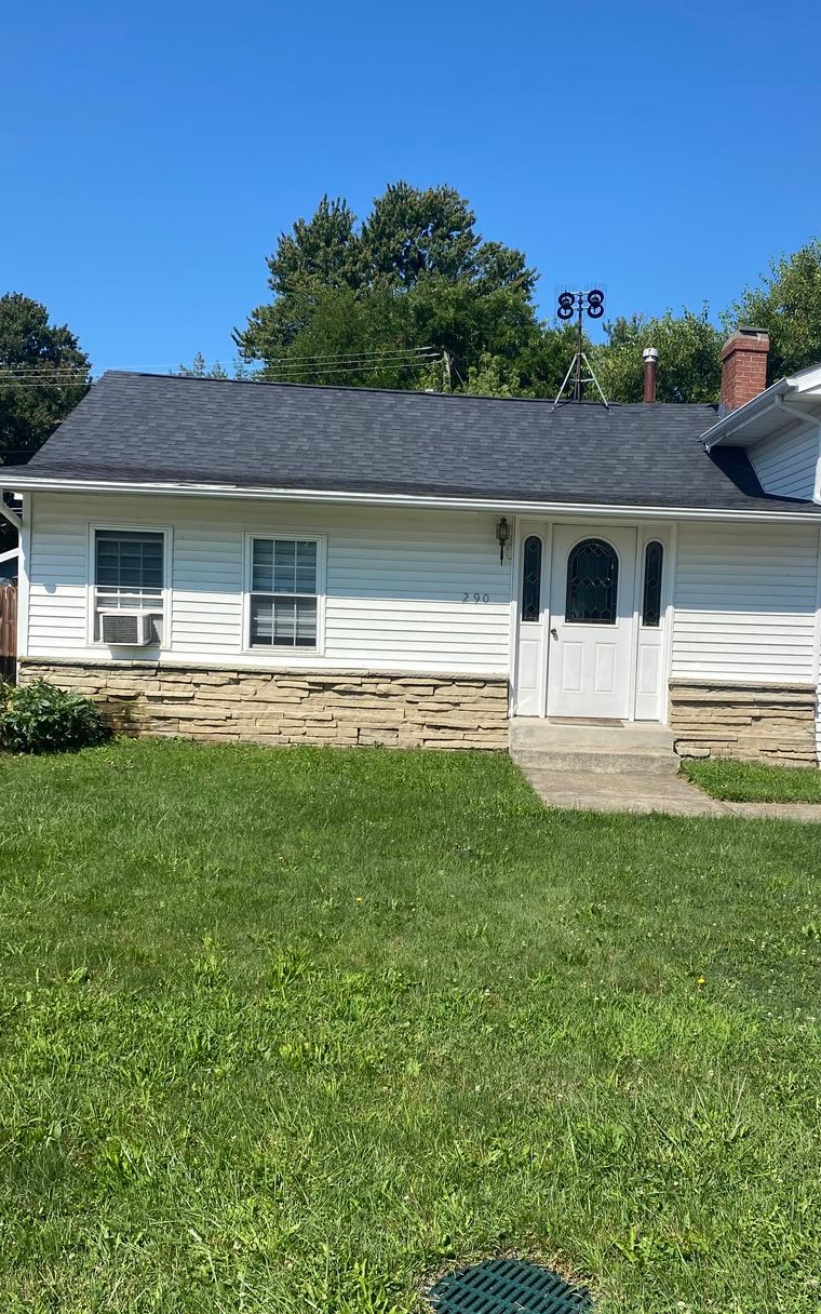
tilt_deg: -5.0
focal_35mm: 34
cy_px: 722
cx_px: 523
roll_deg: -0.7
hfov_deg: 37.0
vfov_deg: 56.6
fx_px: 1217
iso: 32
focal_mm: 4.25
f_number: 1.8
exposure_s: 1/3300
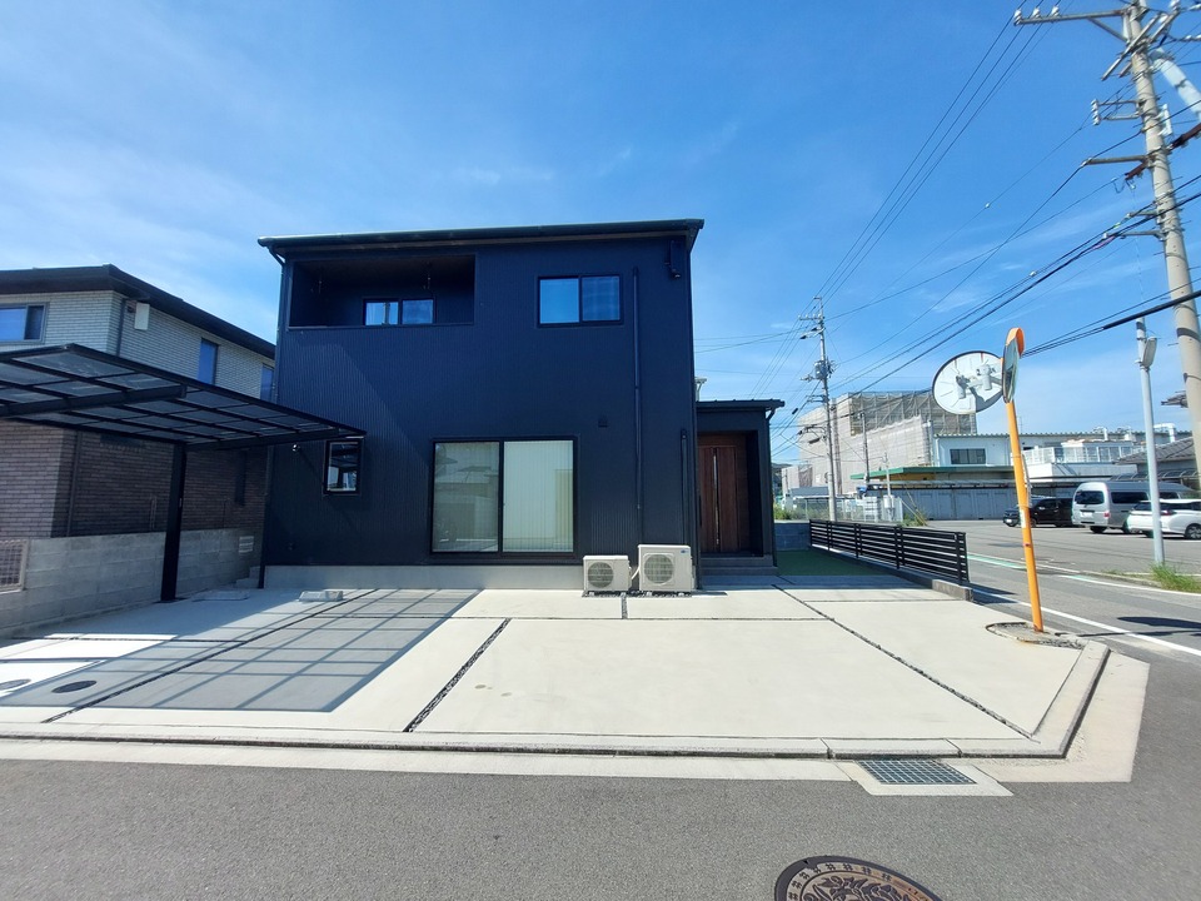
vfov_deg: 89.9
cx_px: 600
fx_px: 451
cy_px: 450
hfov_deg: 106.2
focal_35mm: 13
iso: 50
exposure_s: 1/1455
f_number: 2.2
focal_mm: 1.74
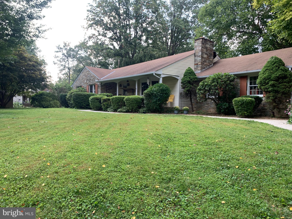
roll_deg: -1.9
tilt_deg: -0.3
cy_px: 110
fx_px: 219
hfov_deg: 67.3
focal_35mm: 26
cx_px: 146
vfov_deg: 53.1
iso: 25
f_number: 1.8
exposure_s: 1/122
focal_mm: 4.25
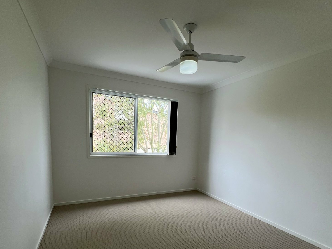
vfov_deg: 73.2
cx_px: 164
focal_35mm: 17
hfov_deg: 91.0
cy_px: 159
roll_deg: -1.7
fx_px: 163
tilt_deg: -6.8
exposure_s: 1/99
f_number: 1.8
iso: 32
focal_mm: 1.57
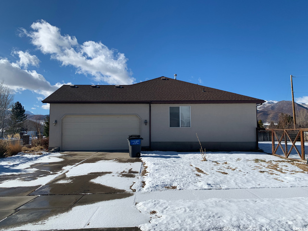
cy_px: 116
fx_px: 231
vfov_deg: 53.1
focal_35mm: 26
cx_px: 154
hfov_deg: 67.3
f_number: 1.8
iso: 25
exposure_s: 1/4274
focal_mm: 4.25
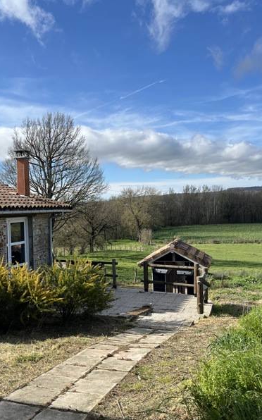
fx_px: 423
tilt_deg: +0.1
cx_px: 87
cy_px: 211
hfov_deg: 34.1
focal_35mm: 37
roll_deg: +1.3
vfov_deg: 52.8
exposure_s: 1/3745
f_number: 1.6
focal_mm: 5.1
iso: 50
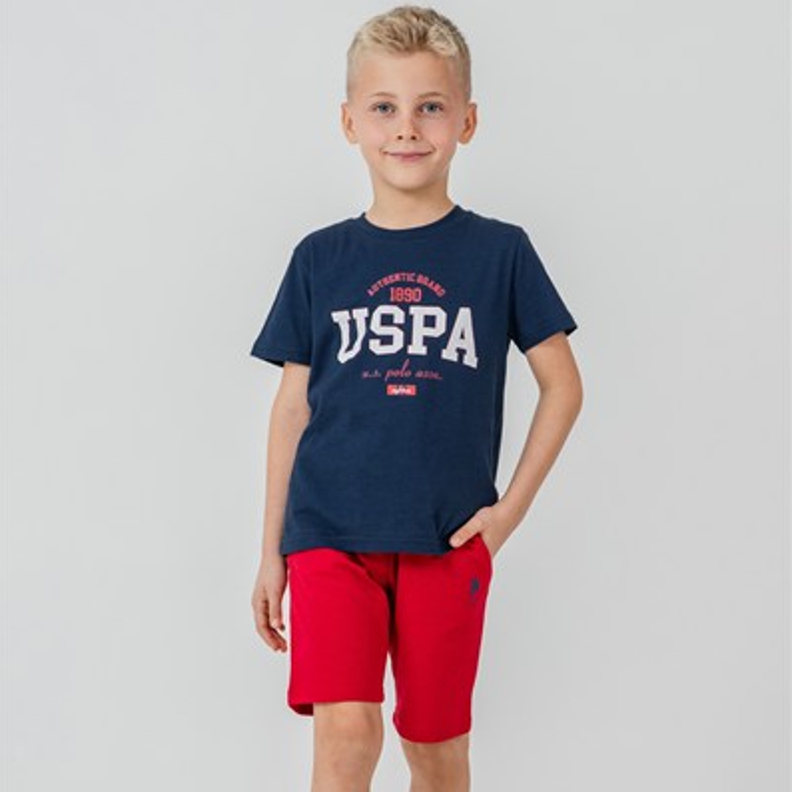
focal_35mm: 135
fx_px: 3495
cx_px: 395
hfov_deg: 12.9
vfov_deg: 12.9
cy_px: 531
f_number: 7.1
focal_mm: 70
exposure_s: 1/160
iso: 125
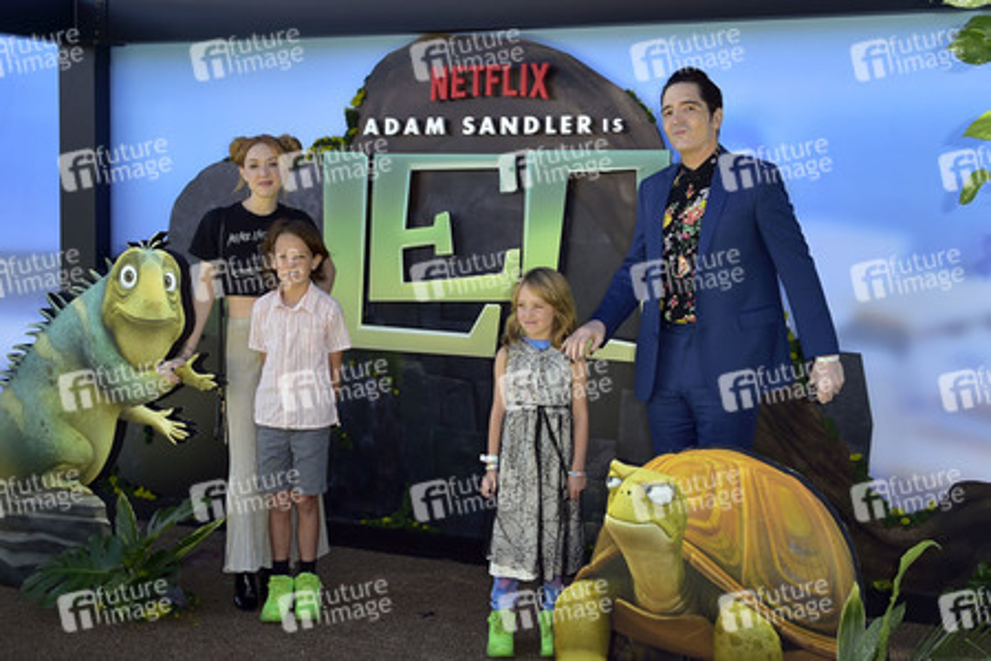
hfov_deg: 50.7
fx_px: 1046
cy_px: 330
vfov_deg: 35.1
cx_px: 496
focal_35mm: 38
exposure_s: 1/250
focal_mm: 38
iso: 125
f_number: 7.1
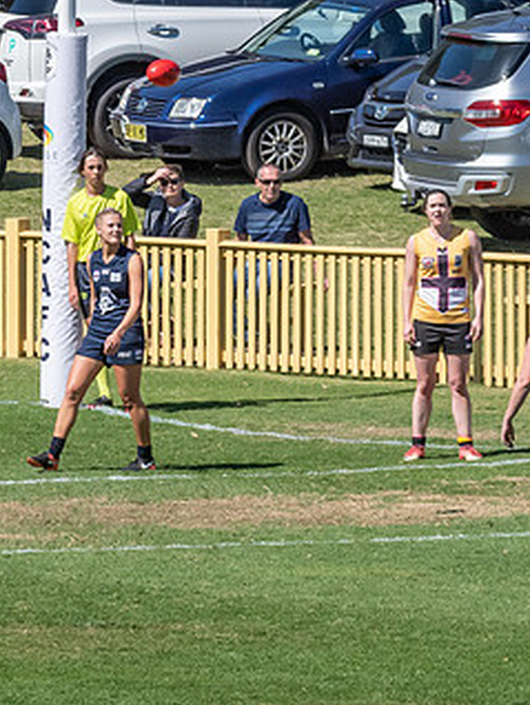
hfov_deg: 1.8
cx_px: -105
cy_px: 347
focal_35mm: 837
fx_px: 17064
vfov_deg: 2.4
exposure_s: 1/3200
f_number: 10
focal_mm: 200
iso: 800
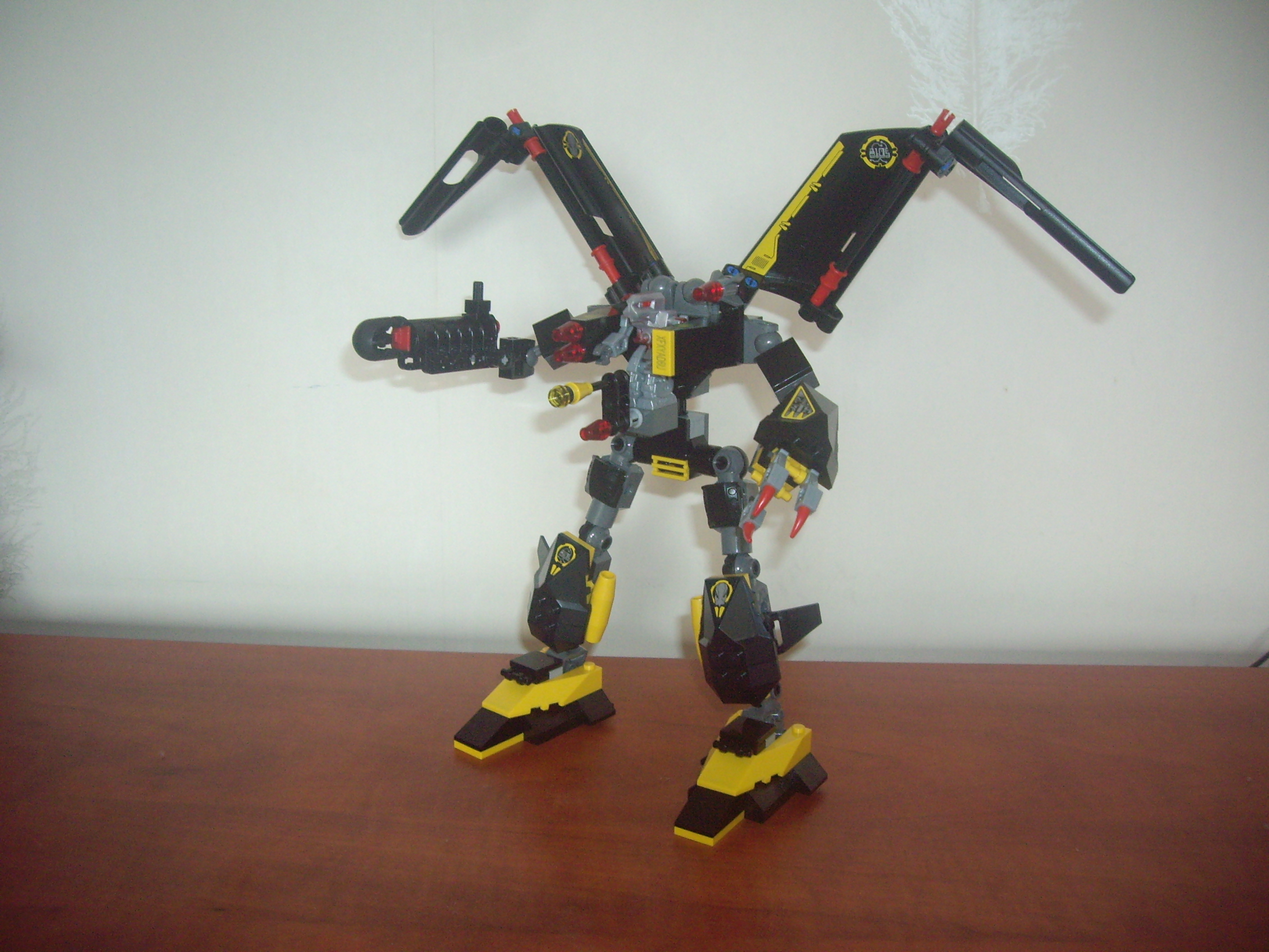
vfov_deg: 37.7
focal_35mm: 38
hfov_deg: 49.0
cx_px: 634
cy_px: 476
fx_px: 1393
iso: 200
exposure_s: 1/50
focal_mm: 6.2
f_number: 2.7
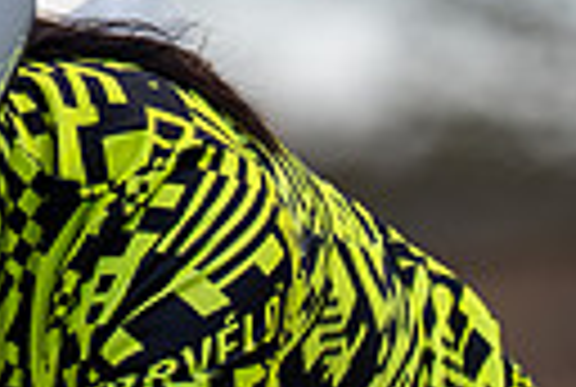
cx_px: -315
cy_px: 27
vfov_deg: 1.3
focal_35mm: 1099
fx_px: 17625
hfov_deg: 1.9
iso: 125
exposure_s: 1/1000
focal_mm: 191
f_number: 3.5
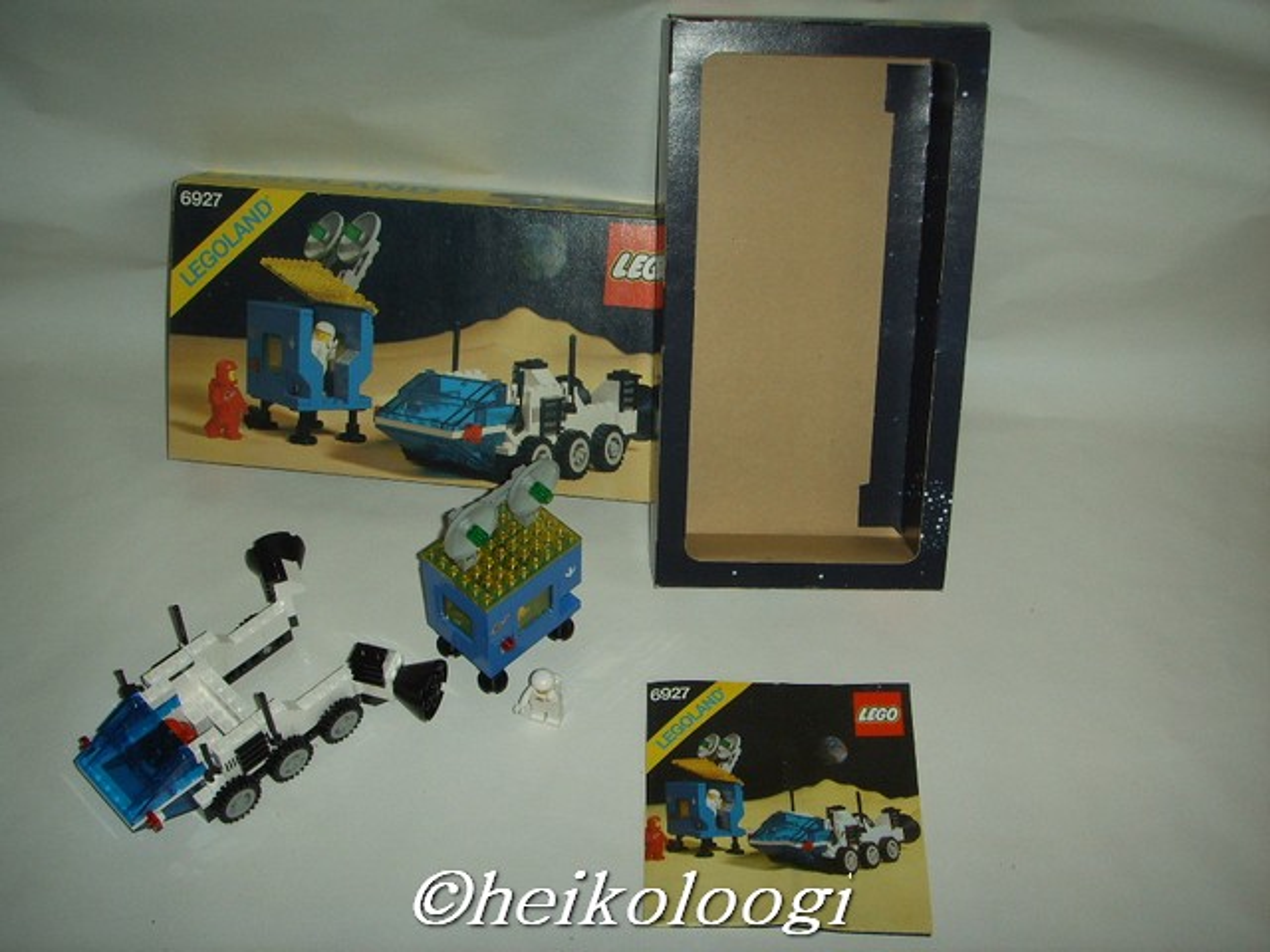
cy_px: 476
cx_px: 635
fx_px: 1431
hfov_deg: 47.9
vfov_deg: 36.8
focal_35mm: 39
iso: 100
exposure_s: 1/45
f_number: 3.5
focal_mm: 6.6
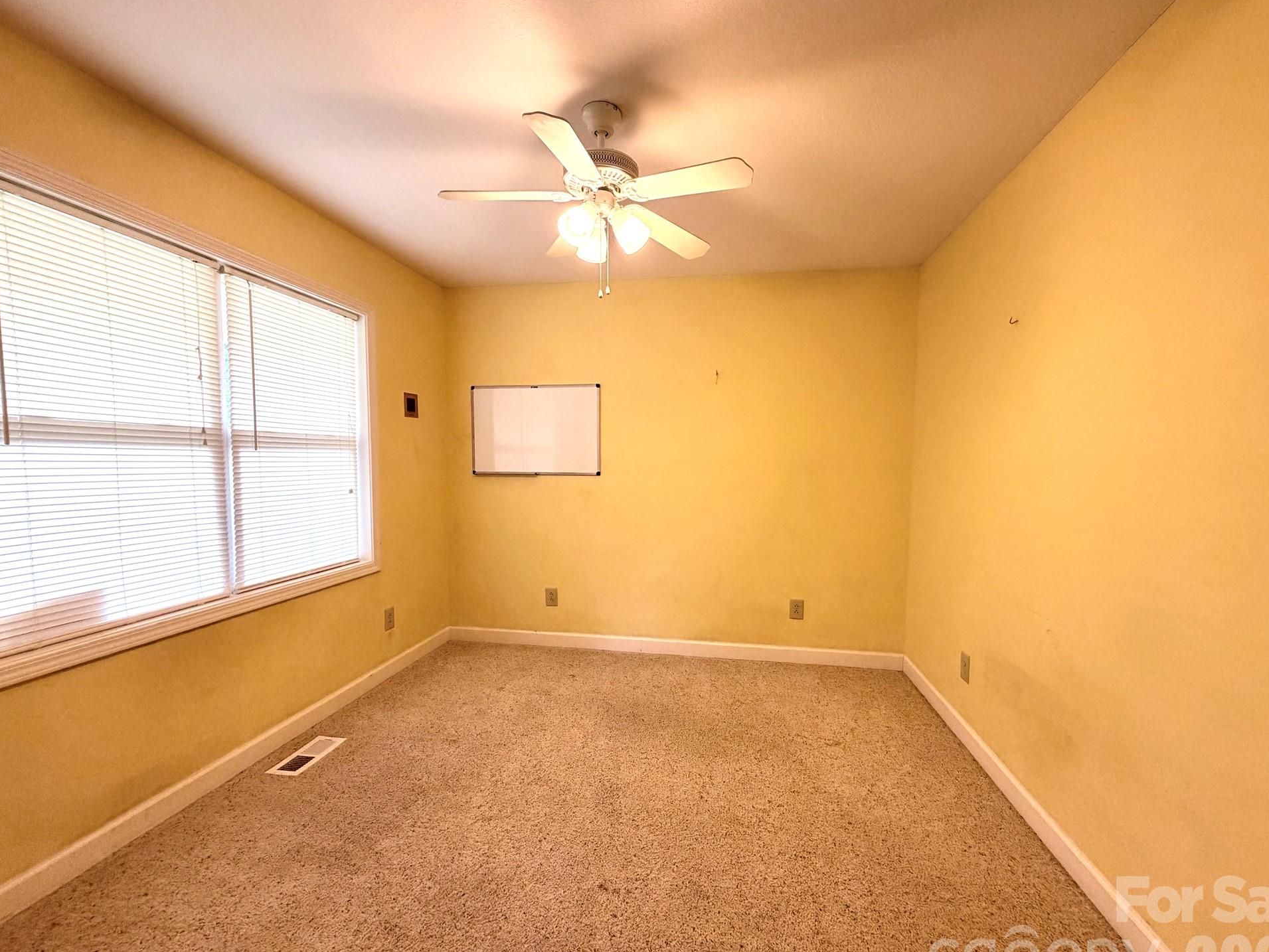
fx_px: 550
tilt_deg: -3.5
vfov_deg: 81.7
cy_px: 497
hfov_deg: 98.1
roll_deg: -0.8
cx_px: 648
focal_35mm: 15
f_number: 2.2
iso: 200
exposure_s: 1/120
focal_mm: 2.22
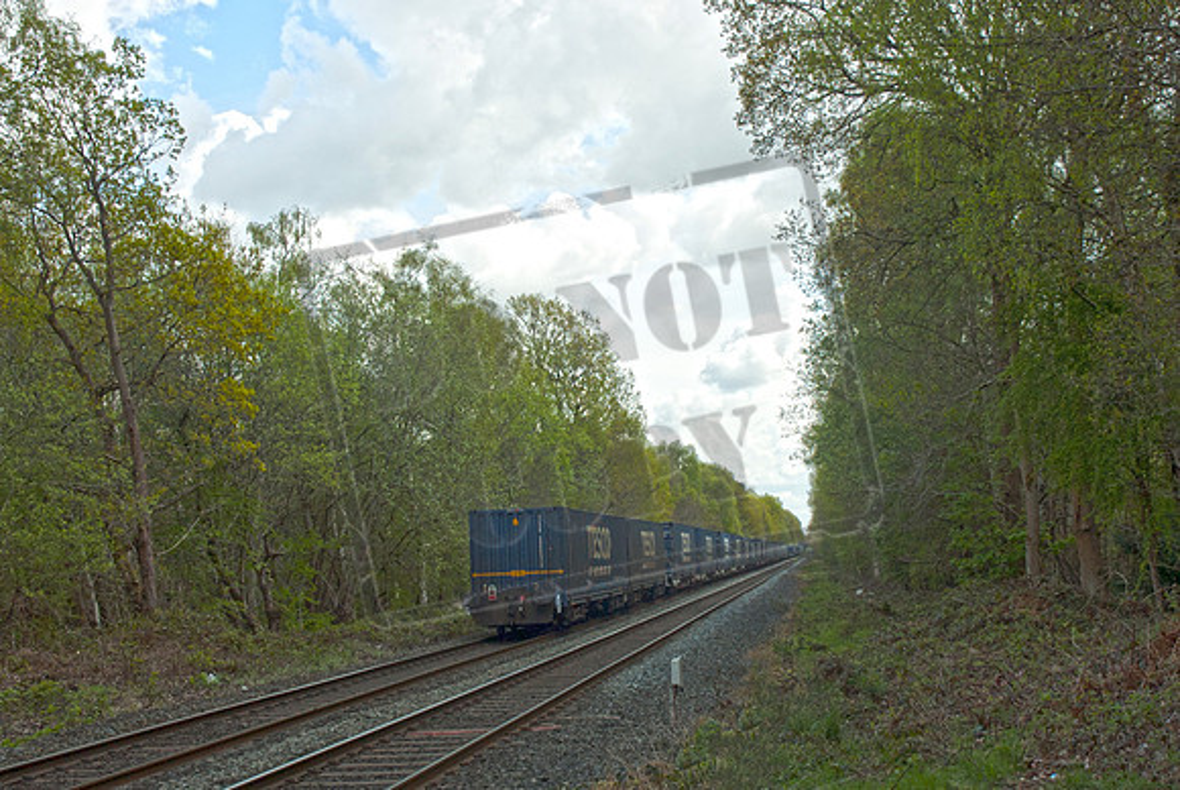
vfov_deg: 33.1
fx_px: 1329
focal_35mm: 40
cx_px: 590
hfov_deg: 47.9
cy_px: 395
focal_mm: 27
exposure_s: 1/250
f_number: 8
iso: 200
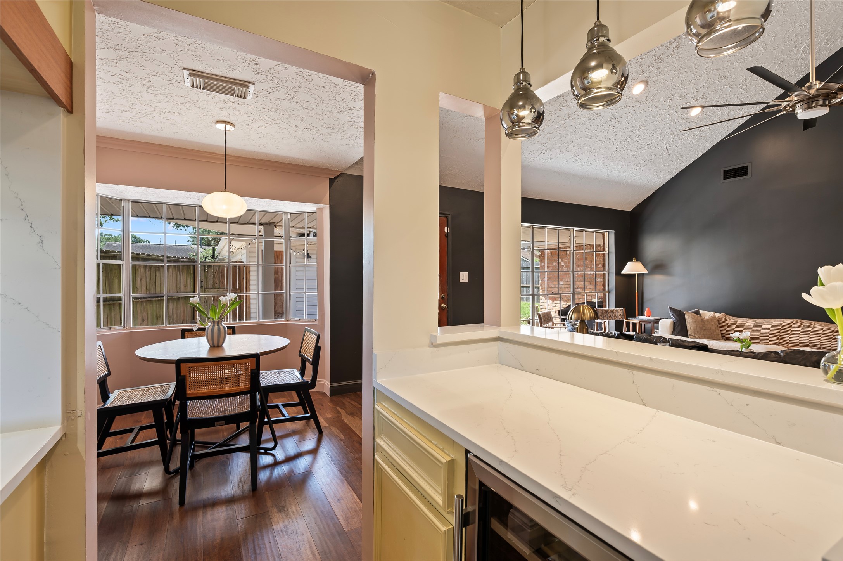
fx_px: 374
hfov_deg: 96.8
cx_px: 422
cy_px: 280
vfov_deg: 73.7
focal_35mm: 16
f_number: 6.3
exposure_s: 1/4
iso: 125
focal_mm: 16
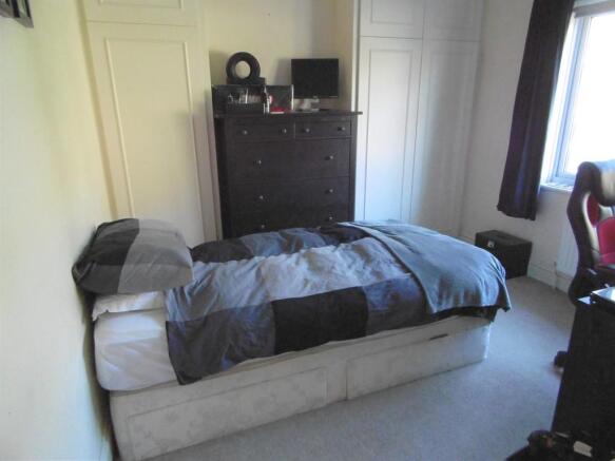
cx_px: 308
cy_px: 230
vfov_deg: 61.1
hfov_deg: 76.4
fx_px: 391
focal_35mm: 22
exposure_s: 1/80
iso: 800
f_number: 3
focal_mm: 4
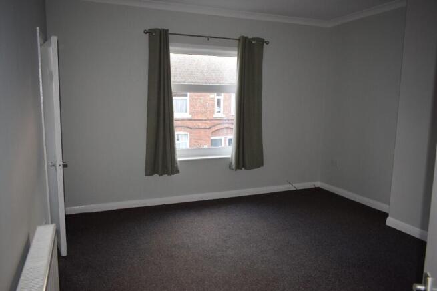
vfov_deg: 48.0
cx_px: 218
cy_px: 146
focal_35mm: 27
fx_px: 328
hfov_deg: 67.4
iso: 800
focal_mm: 18
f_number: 4
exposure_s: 1/60
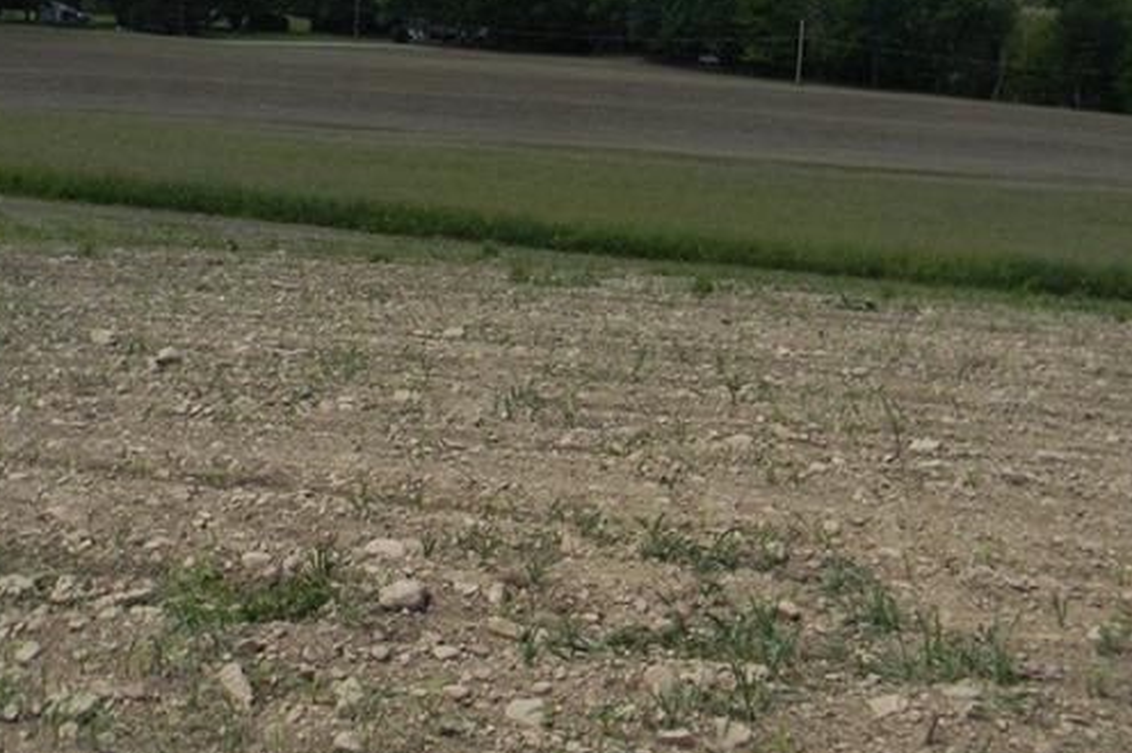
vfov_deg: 27.6
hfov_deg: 41.8
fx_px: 1477
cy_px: 84
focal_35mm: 47
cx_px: 479
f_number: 7
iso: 80
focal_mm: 5
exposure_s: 1/275
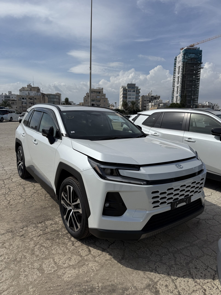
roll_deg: -1.1
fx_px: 204
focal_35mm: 24
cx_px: 110
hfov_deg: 56.8
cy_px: 148
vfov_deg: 71.6
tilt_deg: -8.7
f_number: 1.78
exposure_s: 1/9091
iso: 80
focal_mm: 6.76
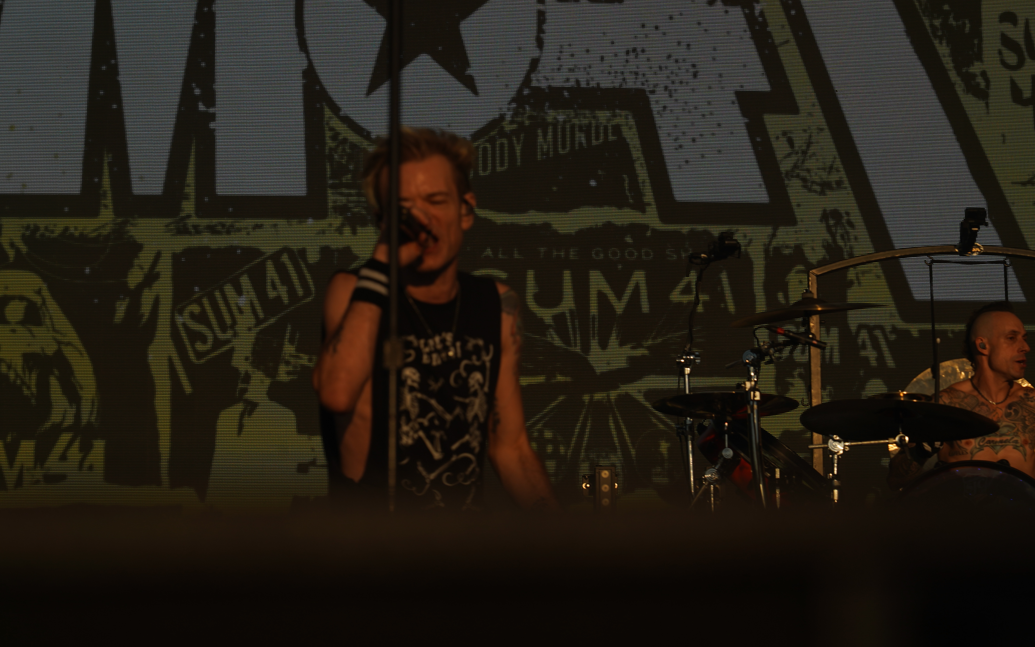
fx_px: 3046
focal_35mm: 108
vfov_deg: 12.1
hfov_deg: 19.3
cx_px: 514
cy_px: 308
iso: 100
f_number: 8
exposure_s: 1/800
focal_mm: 105
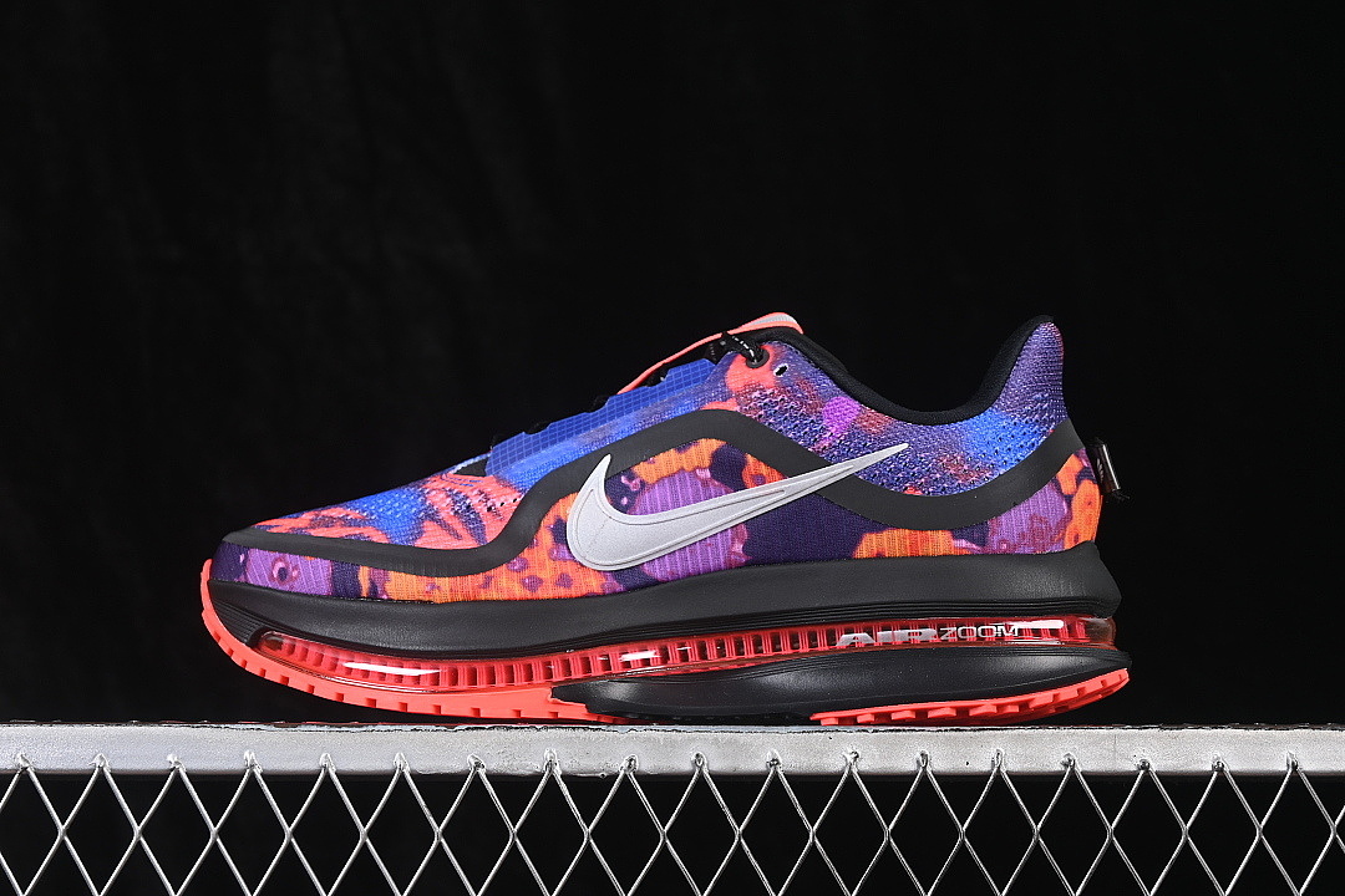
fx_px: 2802
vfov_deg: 18.2
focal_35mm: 75
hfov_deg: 27.0
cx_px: 672
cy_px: 448
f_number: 6.3
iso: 160
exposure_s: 1/60
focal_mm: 50
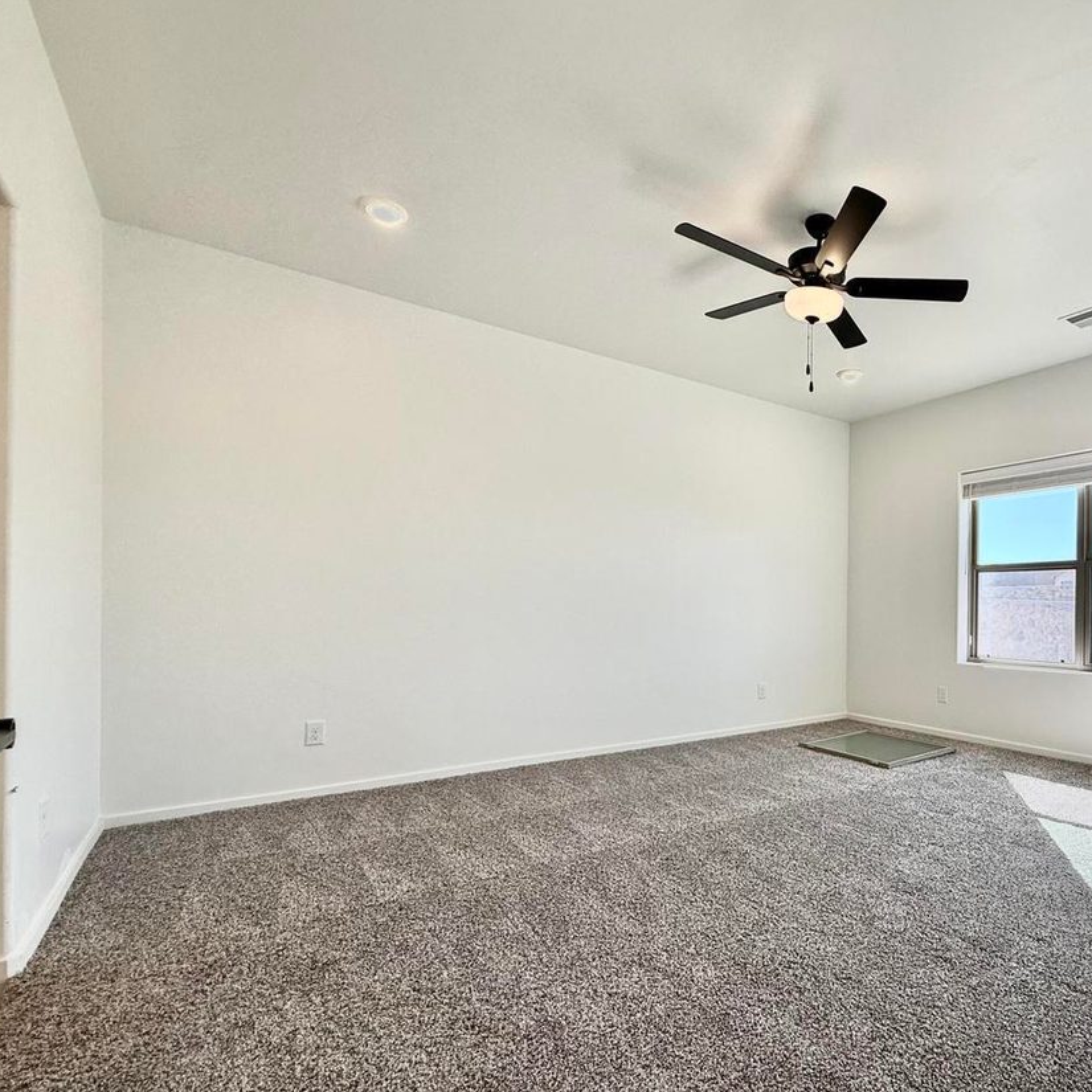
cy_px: 593
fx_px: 642
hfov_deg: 76.6
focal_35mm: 18
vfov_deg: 80.5
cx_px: 776
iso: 64
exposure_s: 1/333
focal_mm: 2.22
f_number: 2.2
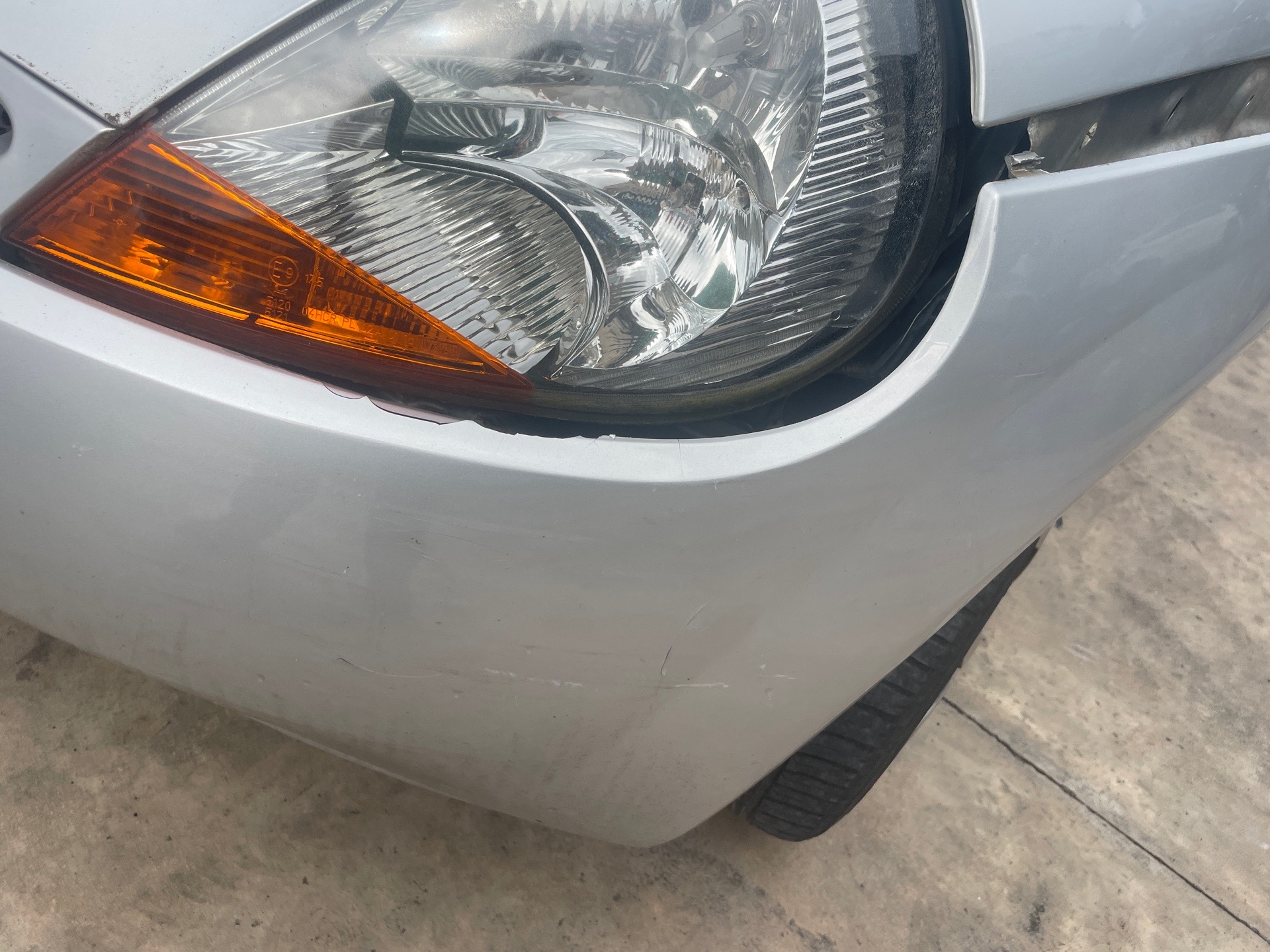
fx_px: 954
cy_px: 476
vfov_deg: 53.1
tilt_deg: -38.4
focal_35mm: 26
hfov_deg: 67.3
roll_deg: -14.5
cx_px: 635
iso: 32
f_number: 1.6
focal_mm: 4.2
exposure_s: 1/2747
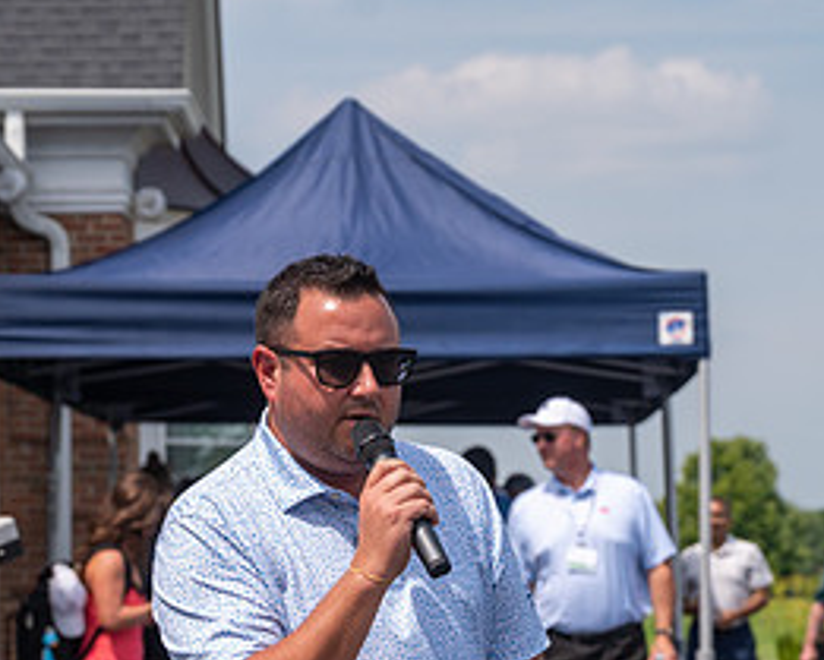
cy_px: 597
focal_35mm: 146
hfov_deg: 13.2
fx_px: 3562
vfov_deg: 10.5
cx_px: 401
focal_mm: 70
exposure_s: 1/2000
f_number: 5
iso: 250
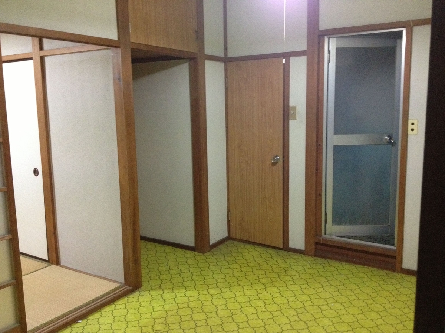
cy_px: 166
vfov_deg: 40.7
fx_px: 450
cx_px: 222
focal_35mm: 35
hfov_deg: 52.6
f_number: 2.4
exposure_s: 1/15
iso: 500
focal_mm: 4.28
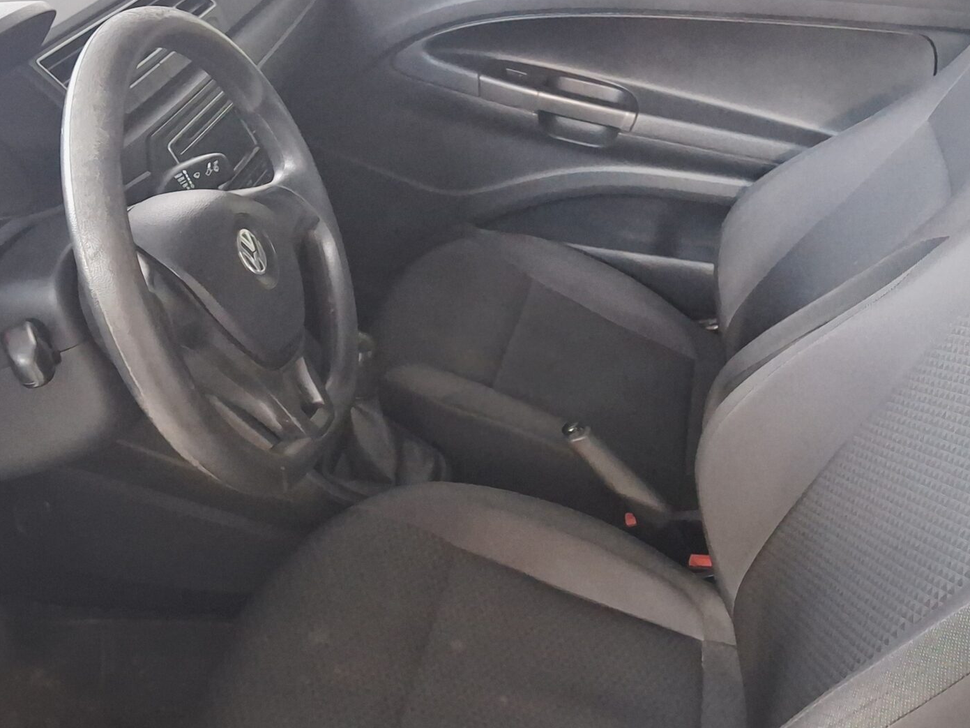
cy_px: 360
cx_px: 501
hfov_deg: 41.2
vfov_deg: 31.5
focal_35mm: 46
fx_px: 1289
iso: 250
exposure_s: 1/60
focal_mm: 4.69
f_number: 1.8
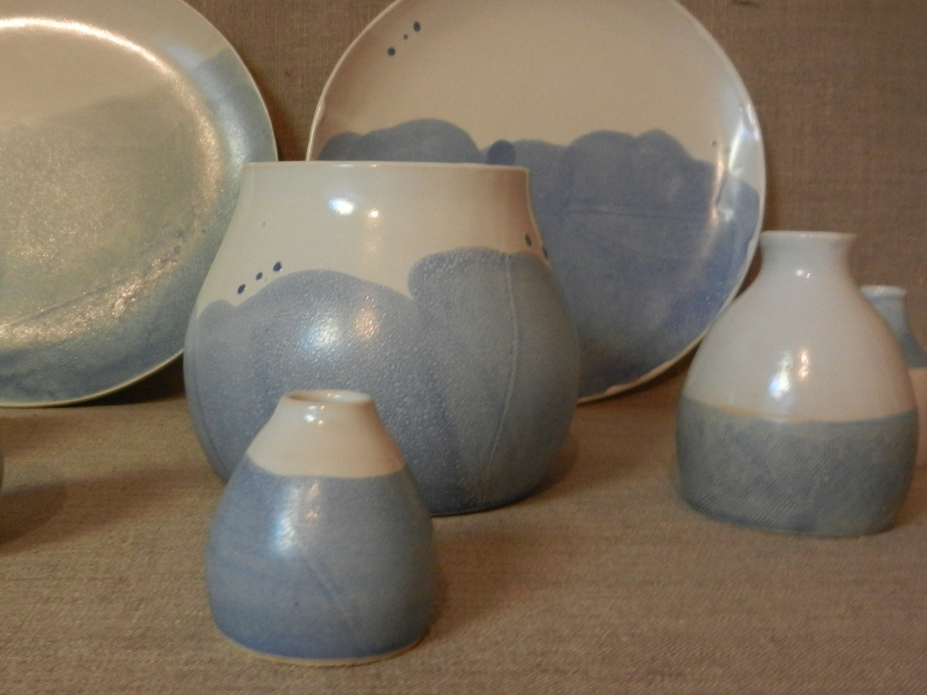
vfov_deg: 36.8
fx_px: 1044
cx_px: 334
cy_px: 346
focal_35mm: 39
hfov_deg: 47.3
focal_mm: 4.5
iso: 400
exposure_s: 1/20
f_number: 3.5
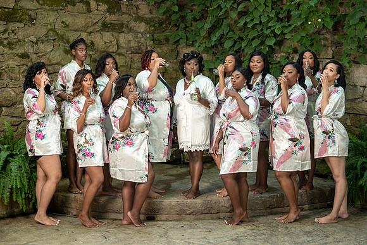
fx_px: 765
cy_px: 122
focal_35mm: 75
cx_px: 184
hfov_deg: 27.0
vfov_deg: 18.2
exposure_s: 1/200
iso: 400
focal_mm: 75
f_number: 4
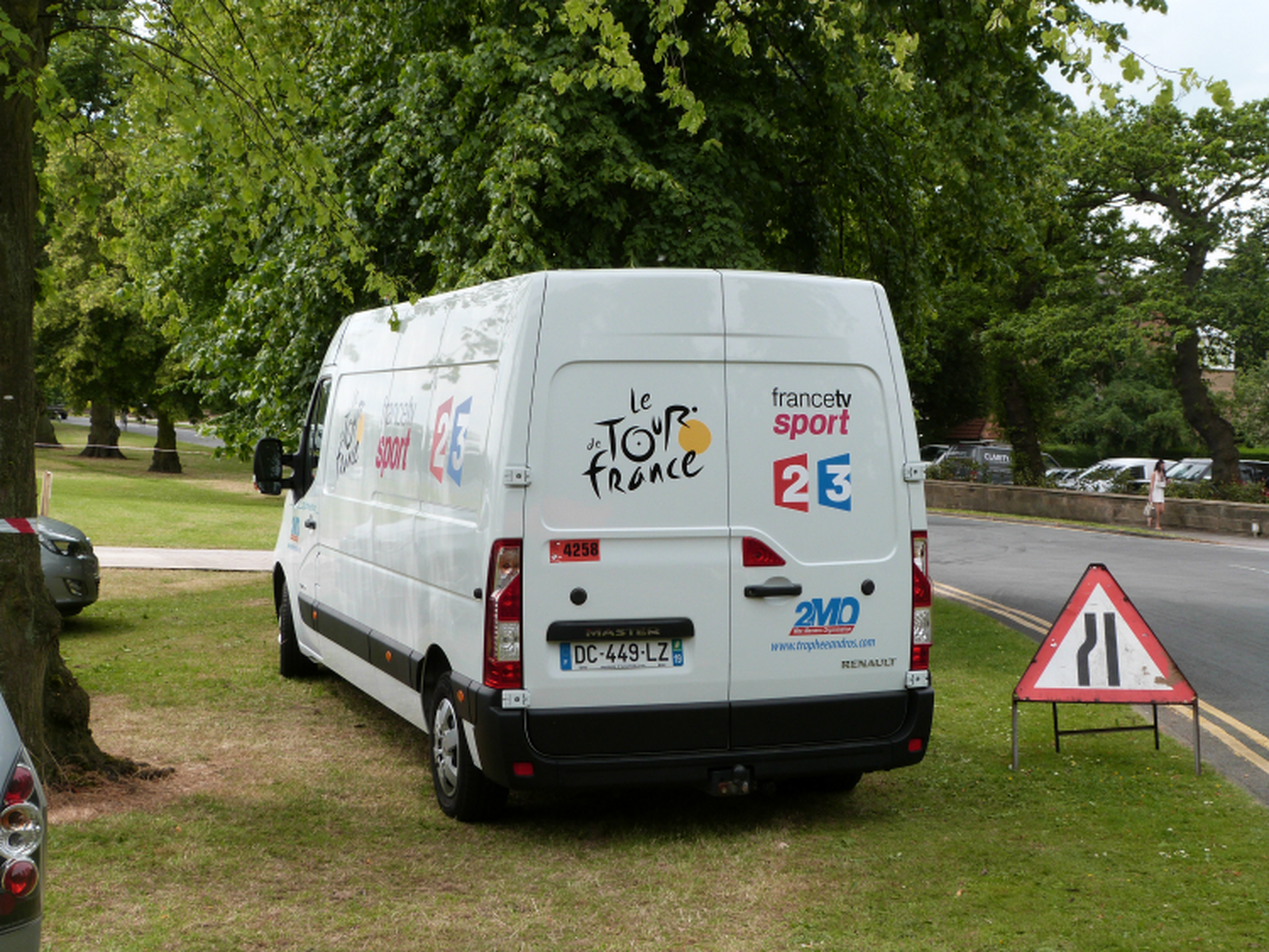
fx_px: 1944
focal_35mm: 53
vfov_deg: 27.5
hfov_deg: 36.2
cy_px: 476
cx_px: 634
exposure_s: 1/200
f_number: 5
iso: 100
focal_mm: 9.4
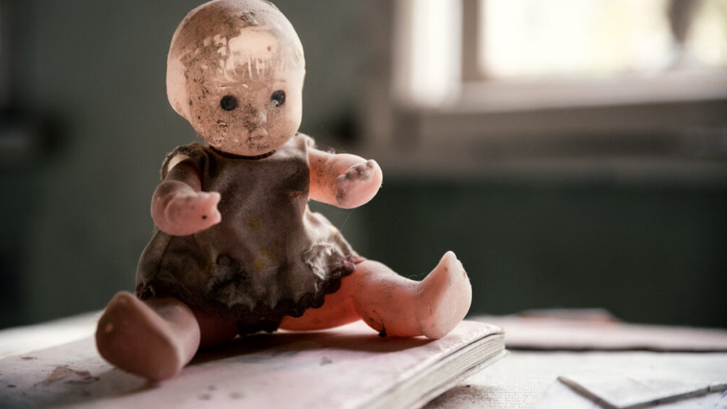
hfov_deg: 28.6
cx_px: 364
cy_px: 165
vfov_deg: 16.3
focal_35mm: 74
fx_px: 1427
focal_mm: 70
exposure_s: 1/100
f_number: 2.8
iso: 1600
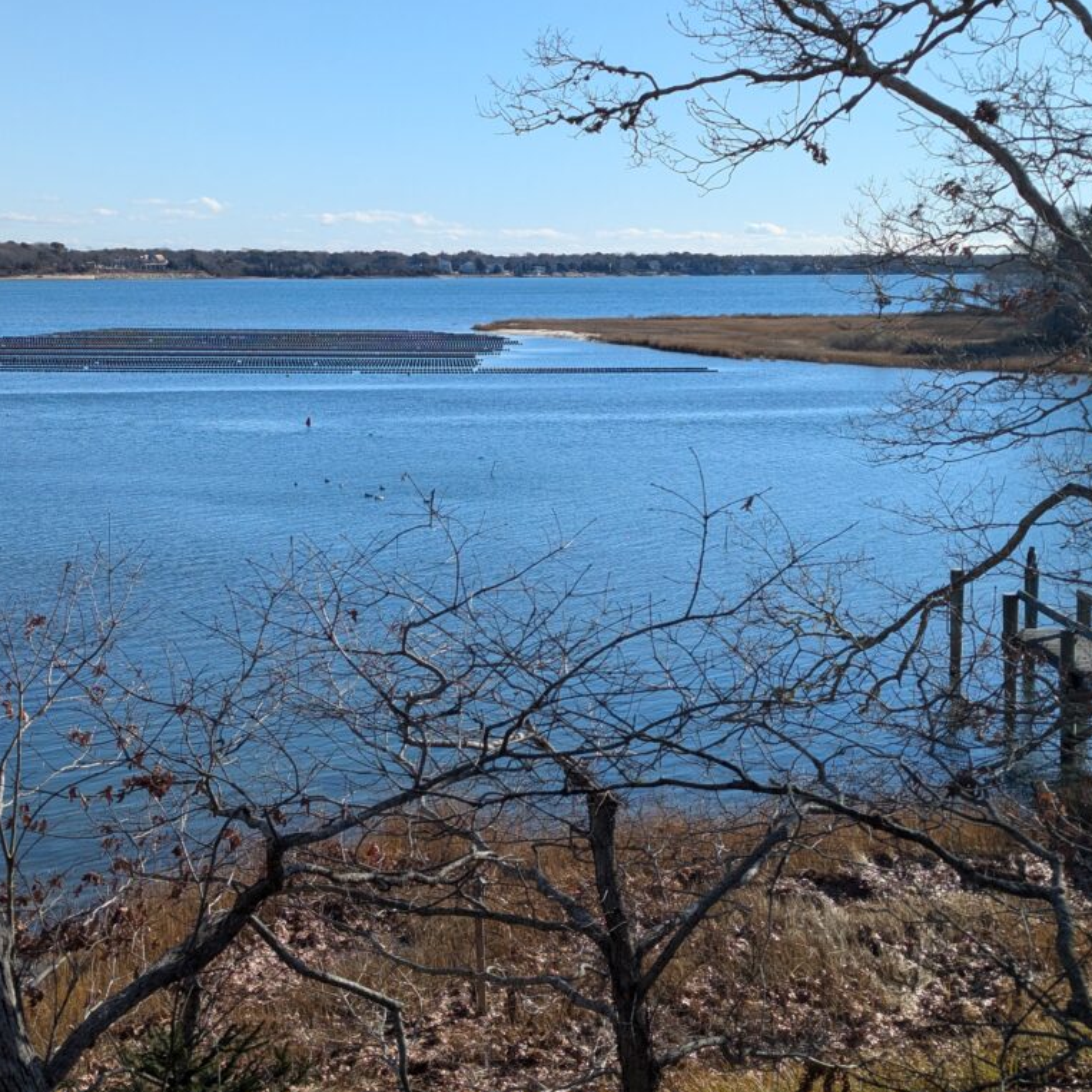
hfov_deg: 30.0
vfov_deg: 30.0
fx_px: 2034
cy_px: 543
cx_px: 492
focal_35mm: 57
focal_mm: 6.81
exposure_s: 1/2375
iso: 50
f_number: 1.85
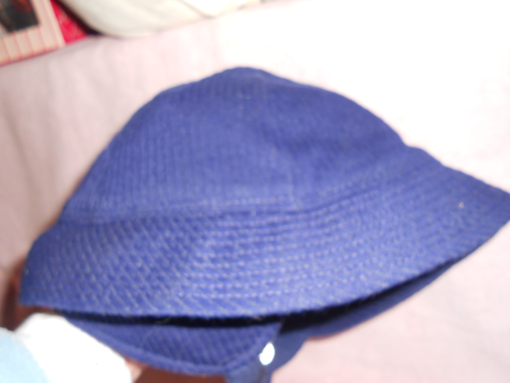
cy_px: 192
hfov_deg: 56.8
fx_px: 471
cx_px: 255
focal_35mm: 32
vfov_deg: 44.2
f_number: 8.8
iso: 200
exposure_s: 1/25
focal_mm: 5.8
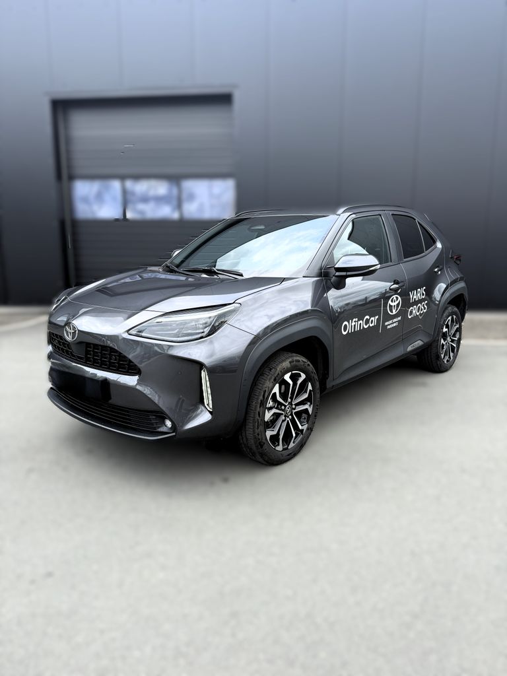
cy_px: 338
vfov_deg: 71.6
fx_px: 469
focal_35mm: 24
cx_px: 254
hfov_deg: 56.8
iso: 80
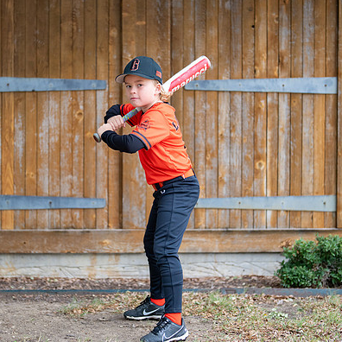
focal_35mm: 83
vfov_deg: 20.9
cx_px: 135
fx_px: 928
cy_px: 174
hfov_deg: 20.9
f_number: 1.2
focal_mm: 50
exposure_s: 1/800
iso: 400
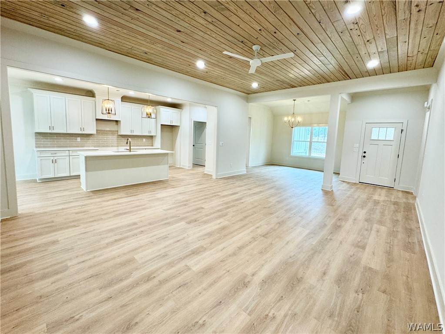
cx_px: 222
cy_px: 167
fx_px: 180
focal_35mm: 14
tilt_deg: -8.6
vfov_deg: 85.7
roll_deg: -2.1
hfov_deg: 102.1
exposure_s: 1/120
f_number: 2.2
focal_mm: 2.22
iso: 160
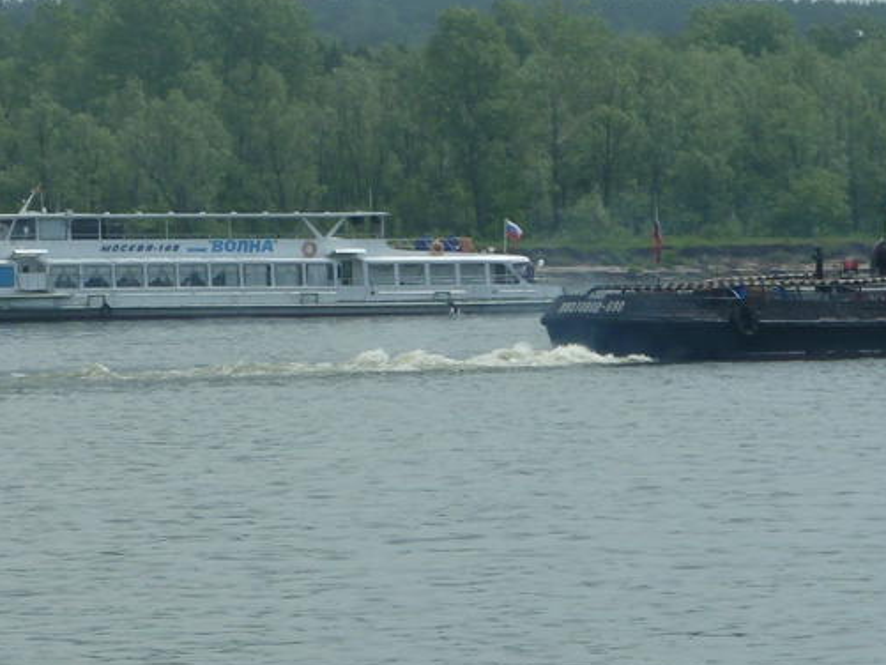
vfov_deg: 5.3
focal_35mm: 280
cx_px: 506
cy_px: 179
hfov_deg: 7.1
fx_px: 7168
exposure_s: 1/640
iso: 80
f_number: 5.6
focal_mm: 22.5
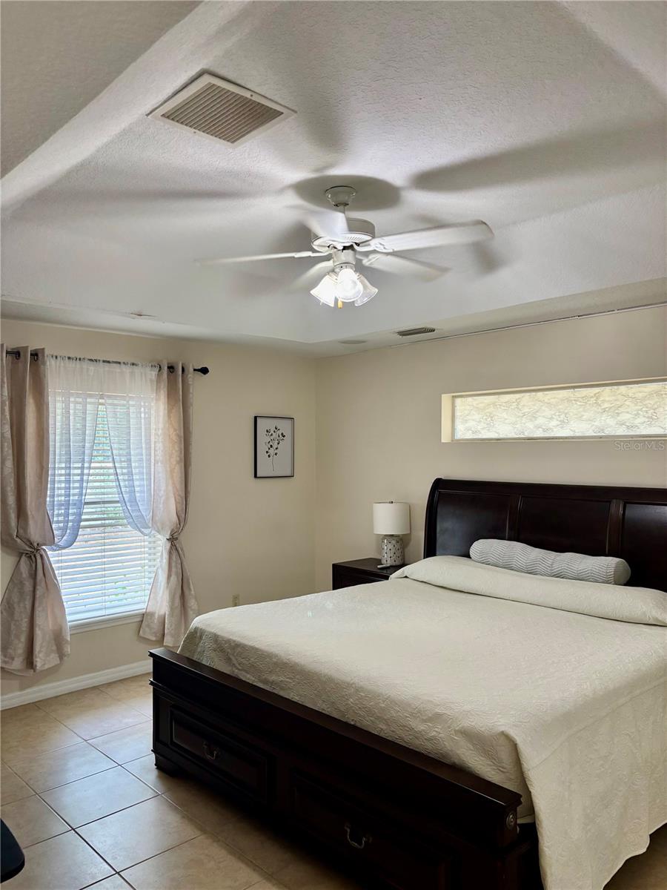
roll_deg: -0.5
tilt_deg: +0.0
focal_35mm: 26
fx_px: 668
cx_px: 334
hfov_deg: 53.1
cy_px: 445
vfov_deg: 67.3
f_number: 1.6
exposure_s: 1/60
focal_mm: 5.96
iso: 125
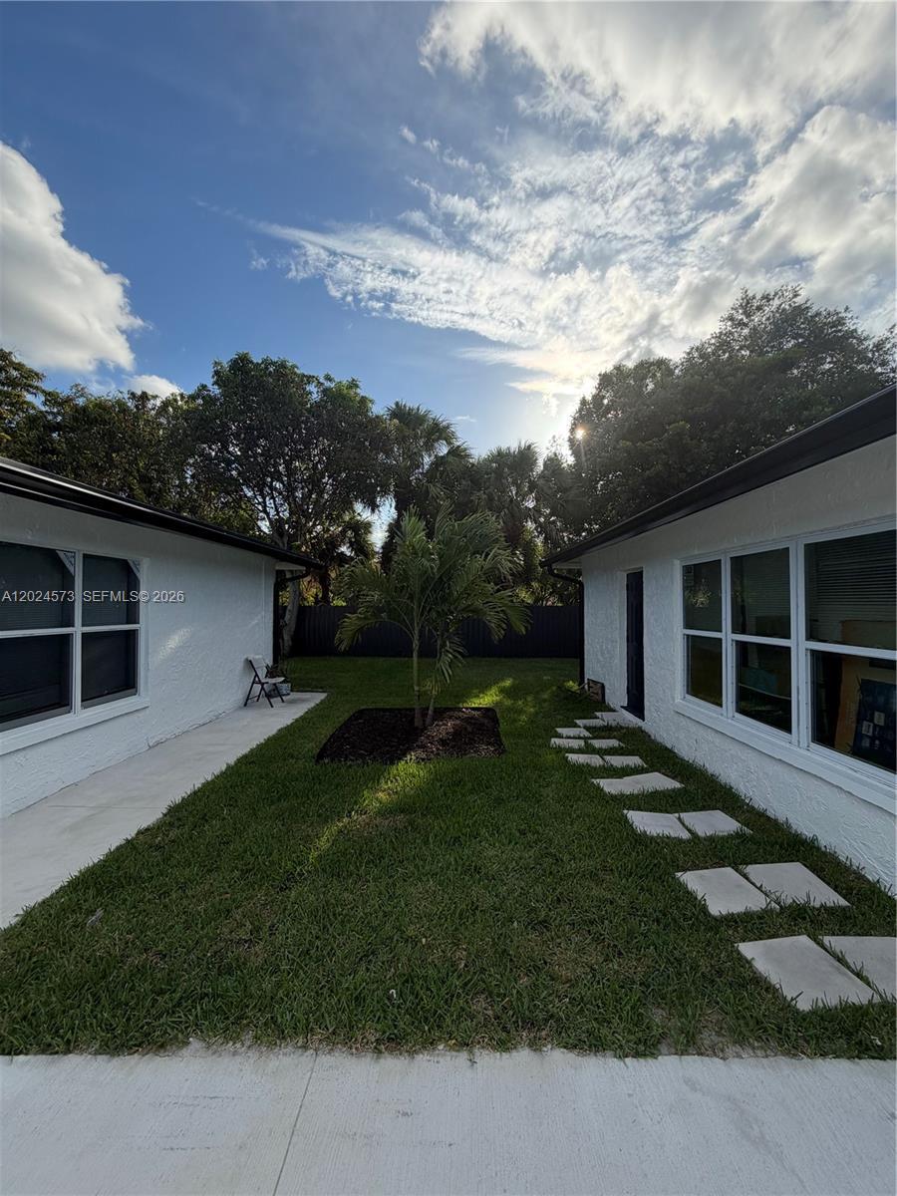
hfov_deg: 85.7
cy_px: 598
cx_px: 448
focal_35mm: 14
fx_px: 484
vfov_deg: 102.1
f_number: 2.2
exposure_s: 1/1259
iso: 32
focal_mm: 2.22
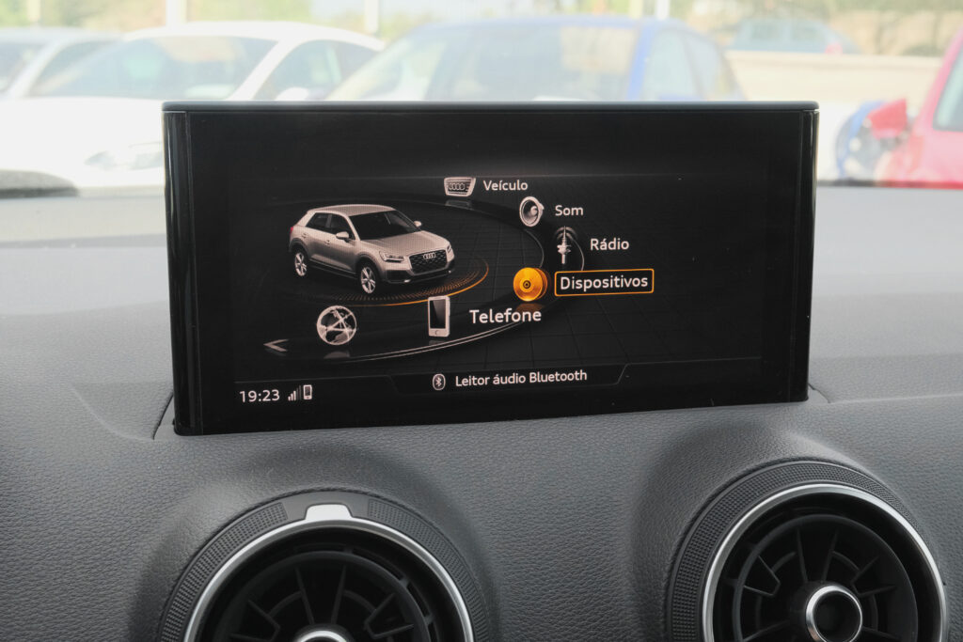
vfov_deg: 31.9
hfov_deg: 46.4
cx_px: 482
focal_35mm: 42
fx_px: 1124
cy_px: 321
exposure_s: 1/200
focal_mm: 28
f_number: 9
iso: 2000
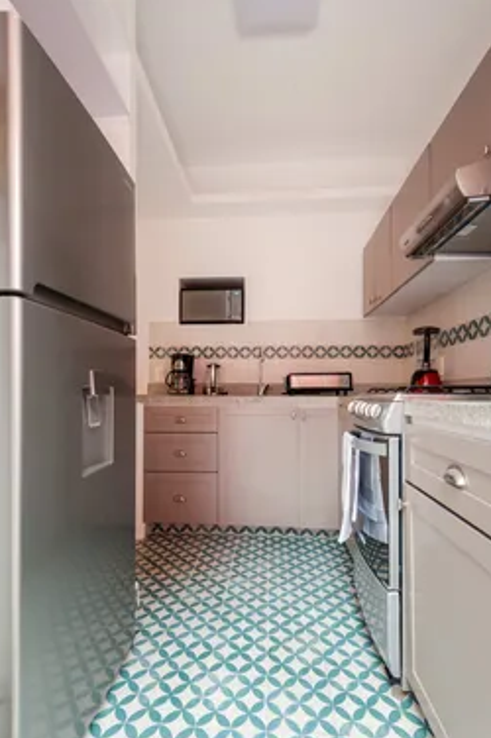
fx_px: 348
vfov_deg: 93.2
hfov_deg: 70.3
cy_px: 389
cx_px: 244
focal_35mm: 17
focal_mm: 16
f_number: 8
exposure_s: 1/15
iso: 400
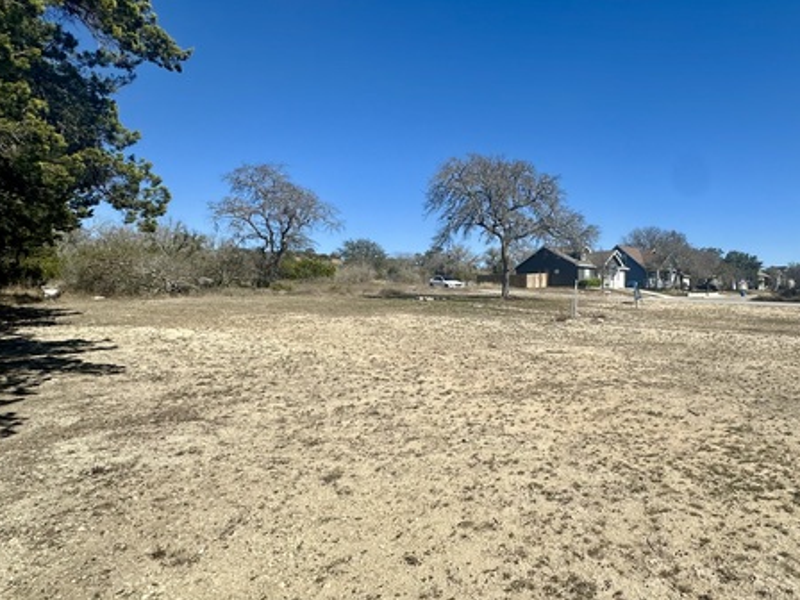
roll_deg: +0.1
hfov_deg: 79.6
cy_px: 300
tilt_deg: +0.6
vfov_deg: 66.0
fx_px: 462
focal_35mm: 20
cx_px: 520
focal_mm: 2.22
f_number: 2.2
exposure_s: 1/2882
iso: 40
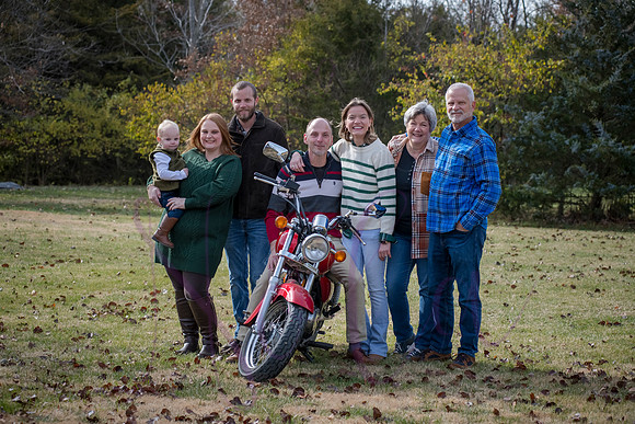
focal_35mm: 80
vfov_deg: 17.1
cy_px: 212
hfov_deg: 25.4
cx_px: 318
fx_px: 1411
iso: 400
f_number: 5.6
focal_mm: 80
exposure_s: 1/1000
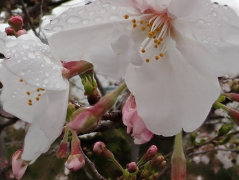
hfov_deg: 29.8
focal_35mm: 65
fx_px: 449
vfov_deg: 22.5
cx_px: 141
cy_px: 63
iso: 100
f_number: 4
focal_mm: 7.34
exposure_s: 1/500
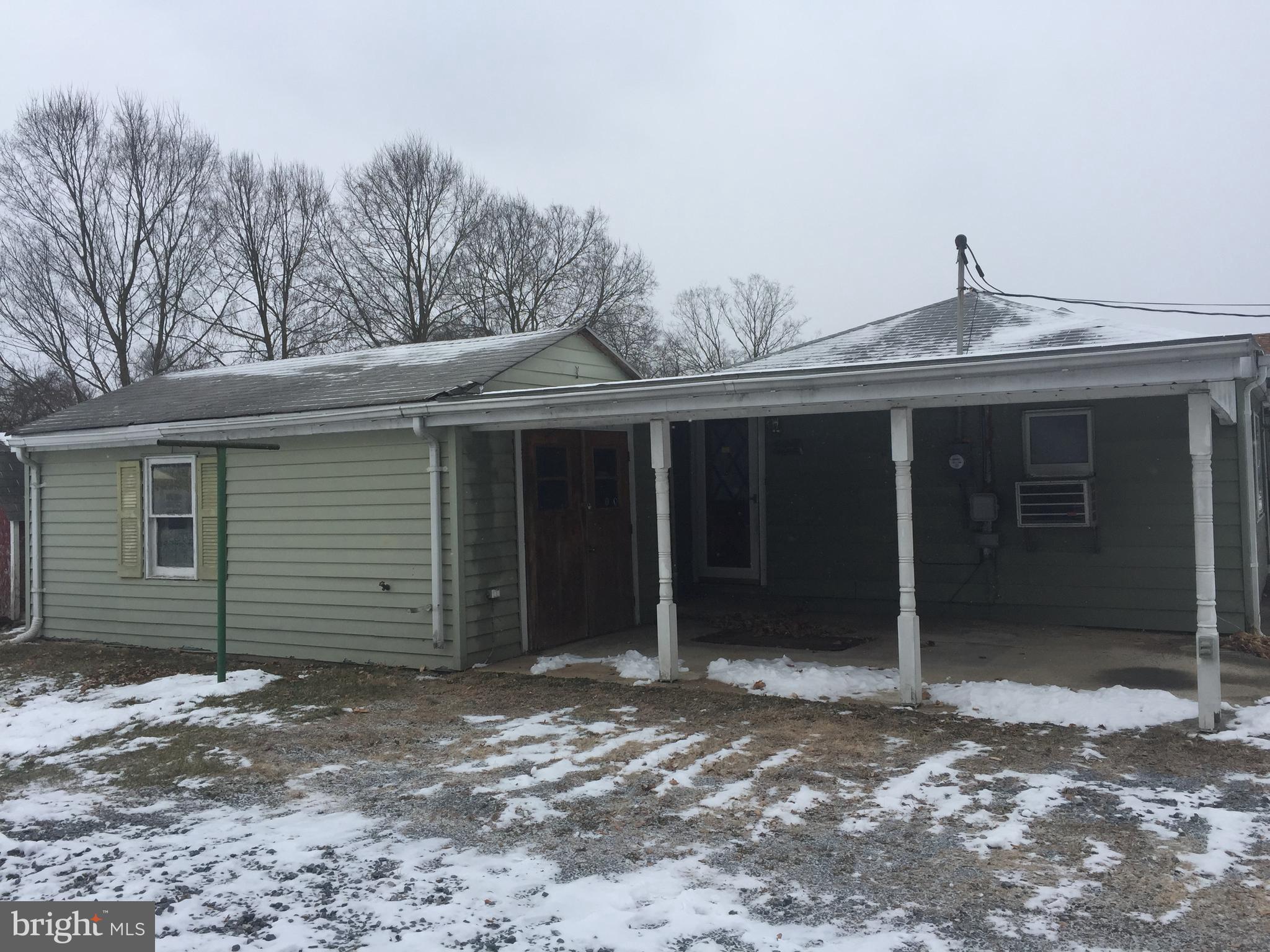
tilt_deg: +0.5
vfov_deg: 48.2
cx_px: 635
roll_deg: +1.2
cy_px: 476
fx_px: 1064
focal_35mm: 29
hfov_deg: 61.7
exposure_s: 1/1099
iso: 32
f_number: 2.2
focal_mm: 4.15
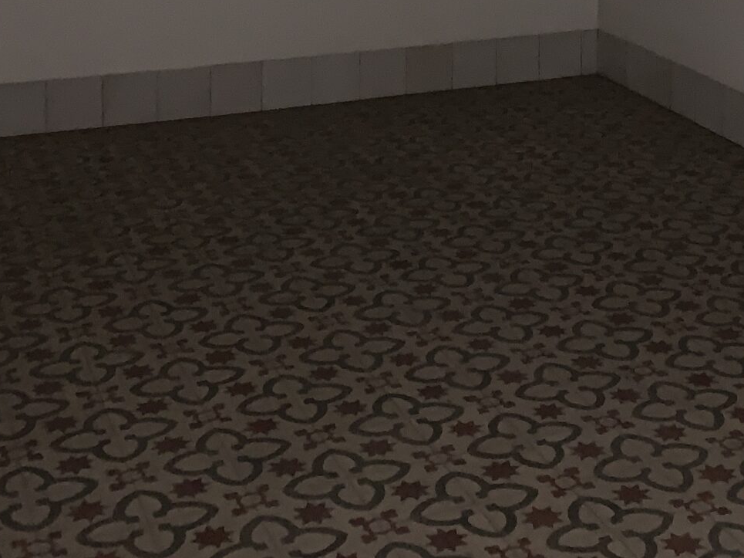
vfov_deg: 19.6
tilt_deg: -3.5
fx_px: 1482
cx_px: 557
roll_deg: -1.3
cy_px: -170
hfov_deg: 27.8
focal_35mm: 69
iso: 400
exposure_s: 1/4
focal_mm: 4.25
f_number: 1.8
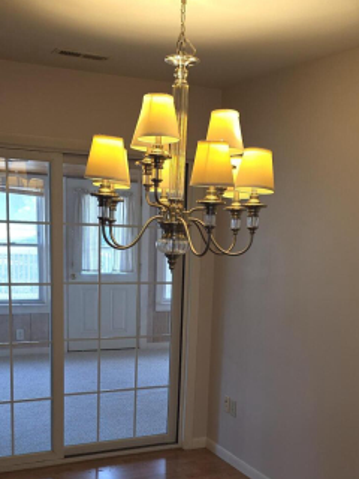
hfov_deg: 30.2
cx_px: 212
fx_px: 664
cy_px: 353
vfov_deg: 38.7
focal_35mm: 48
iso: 50
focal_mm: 6.3
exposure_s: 1/60
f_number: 1.7
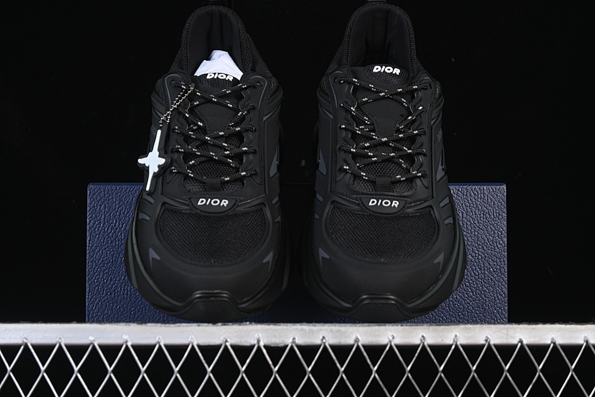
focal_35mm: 75
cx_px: 298
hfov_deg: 27.0
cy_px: 198
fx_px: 1239
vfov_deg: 18.2
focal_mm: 50
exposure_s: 1/50
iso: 160
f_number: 6.3
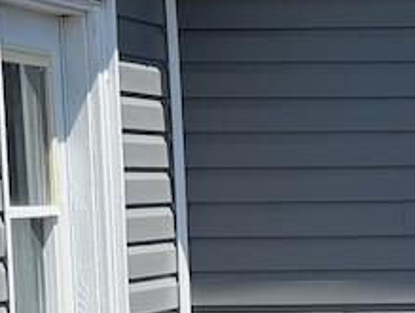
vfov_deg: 8.4
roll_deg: +1.2
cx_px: 752
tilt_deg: -4.1
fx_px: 2101
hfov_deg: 10.6
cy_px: 362
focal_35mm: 175
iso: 80
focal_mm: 6.76
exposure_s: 1/3425
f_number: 1.78
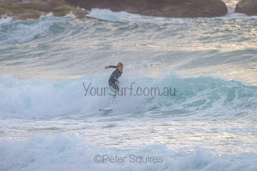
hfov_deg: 3.4
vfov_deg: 2.2
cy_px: 84
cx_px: 125
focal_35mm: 613
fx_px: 4378
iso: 400
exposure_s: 1/1250
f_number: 5.6
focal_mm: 500
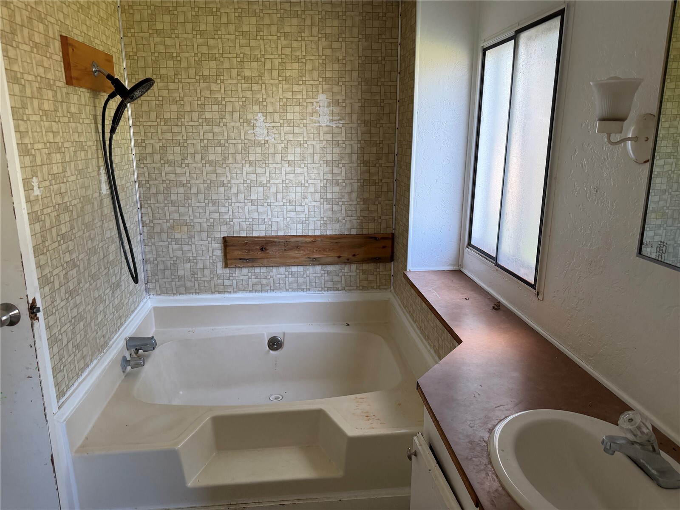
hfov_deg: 71.6
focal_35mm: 24
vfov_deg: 56.8
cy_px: 255
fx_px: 471
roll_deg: +0.7
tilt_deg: -15.0
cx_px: 340
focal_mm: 6.76
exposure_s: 1/92
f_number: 1.78
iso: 200
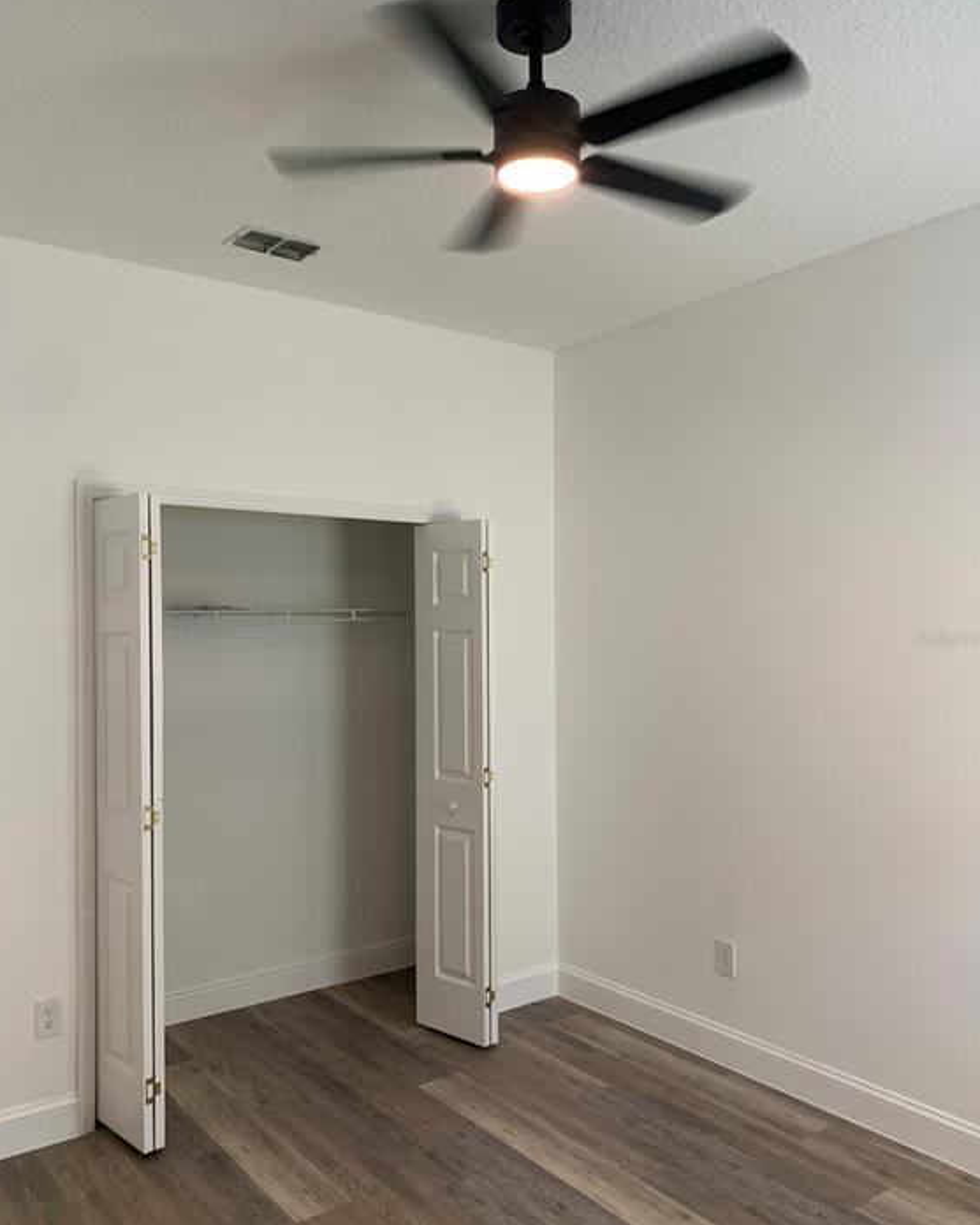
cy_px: 639
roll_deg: +0.8
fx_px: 1015
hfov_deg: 51.5
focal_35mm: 28
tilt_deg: +1.2
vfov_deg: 62.2
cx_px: 489
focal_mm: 4.25
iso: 80
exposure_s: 1/42
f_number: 1.8
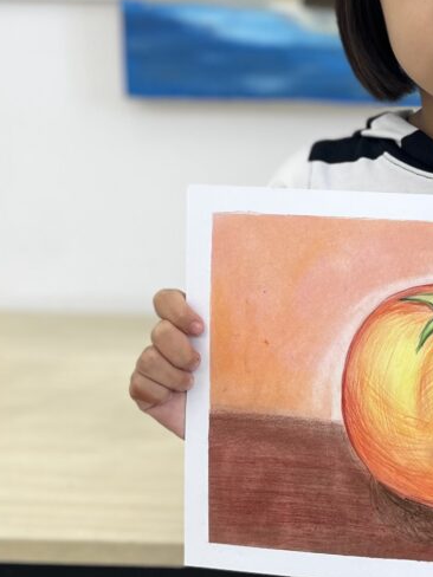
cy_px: 157
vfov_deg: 27.1
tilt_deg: -10.9
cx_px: 468
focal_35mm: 71
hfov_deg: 19.9
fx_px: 1184
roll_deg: -1.0
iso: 64
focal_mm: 5.1
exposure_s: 1/121
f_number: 1.6
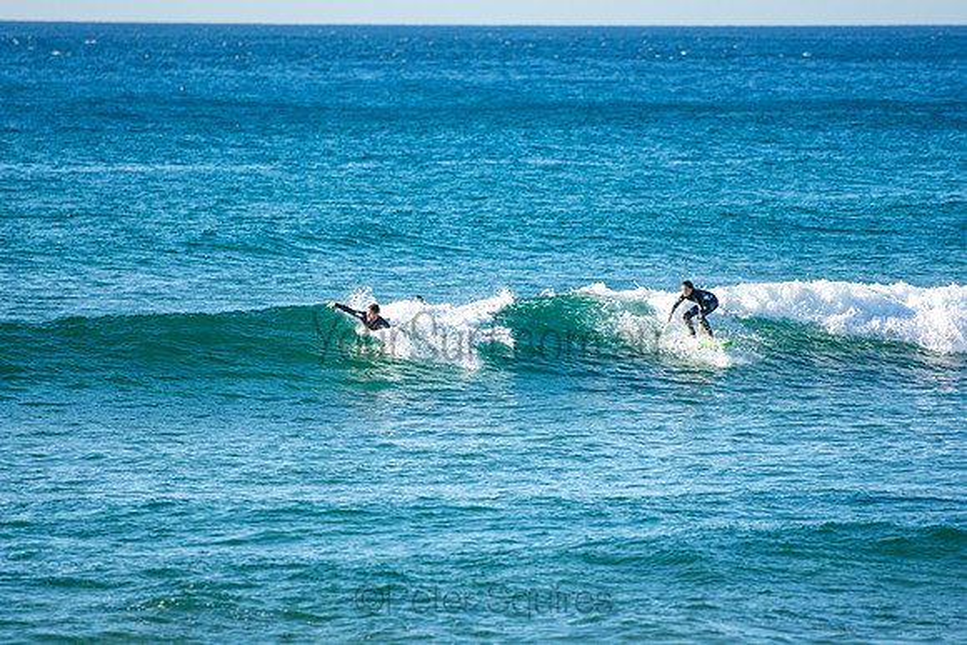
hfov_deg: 6.9
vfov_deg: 4.6
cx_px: 484
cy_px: 322
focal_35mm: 300
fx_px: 8060
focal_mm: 200
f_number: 2.8
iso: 110
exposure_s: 1/1250
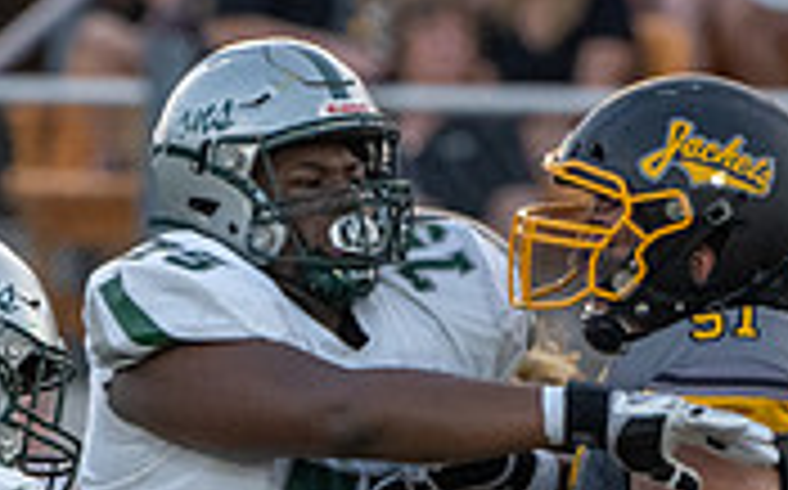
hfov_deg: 1.4
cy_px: 742
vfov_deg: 0.9
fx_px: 31646
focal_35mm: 1475
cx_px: 215
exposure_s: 1/1000
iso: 3200
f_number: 5.6
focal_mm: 373
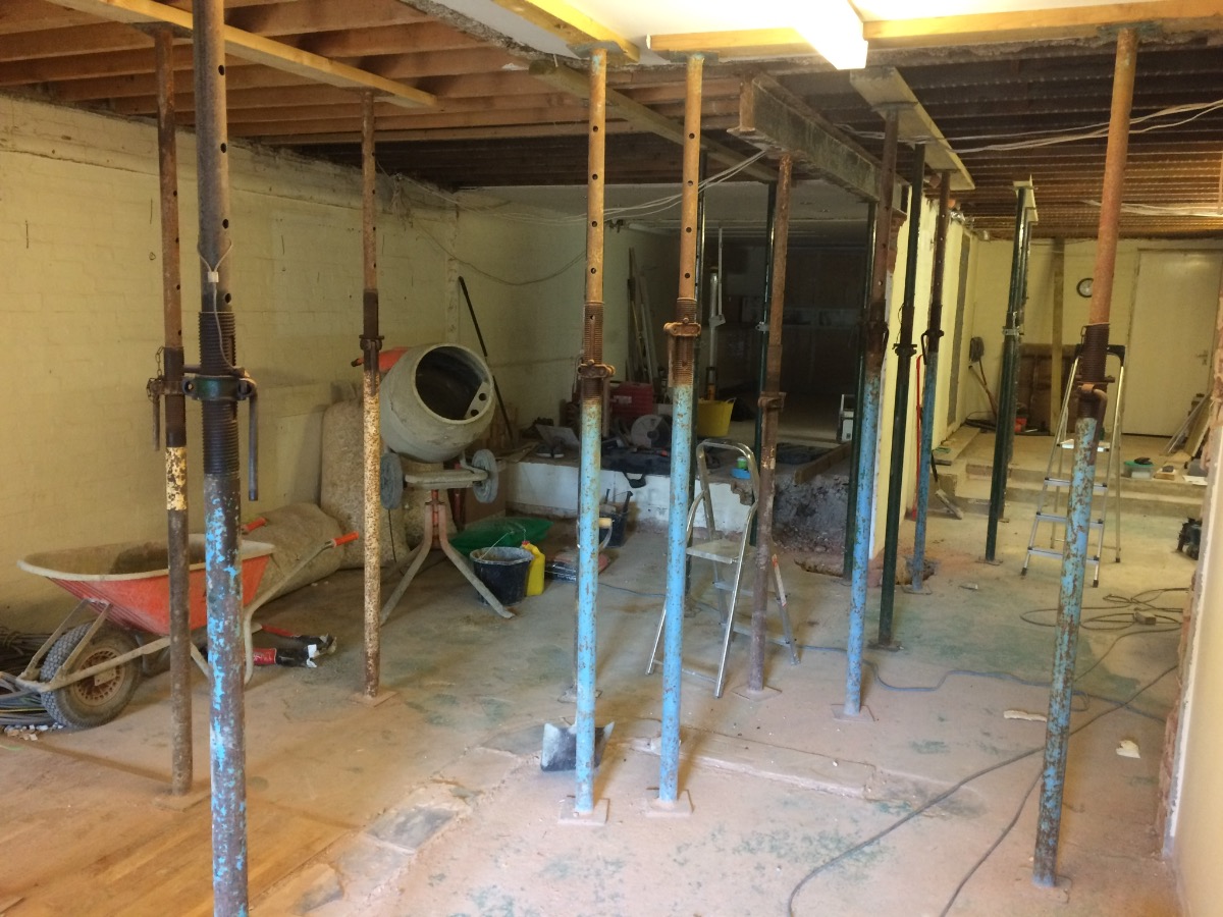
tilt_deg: -7.5
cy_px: 458
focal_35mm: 29
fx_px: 1025
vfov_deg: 48.2
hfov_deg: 61.7
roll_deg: +0.2
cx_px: 612
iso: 250
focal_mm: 4.15
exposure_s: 1/33
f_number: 2.2
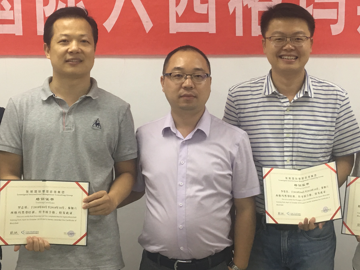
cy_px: 119
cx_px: 205
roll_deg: +0.1
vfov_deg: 22.6
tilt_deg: -1.4
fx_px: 676
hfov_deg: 29.8
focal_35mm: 65
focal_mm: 4.15
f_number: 2.2
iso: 32
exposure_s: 1/17
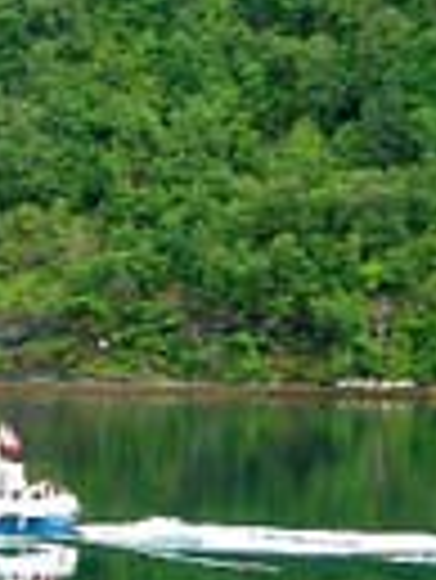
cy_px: 486
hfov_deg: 5.7
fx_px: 4326
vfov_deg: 7.7
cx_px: -261
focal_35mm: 258
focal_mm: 12.2
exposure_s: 1/100
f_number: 6.2
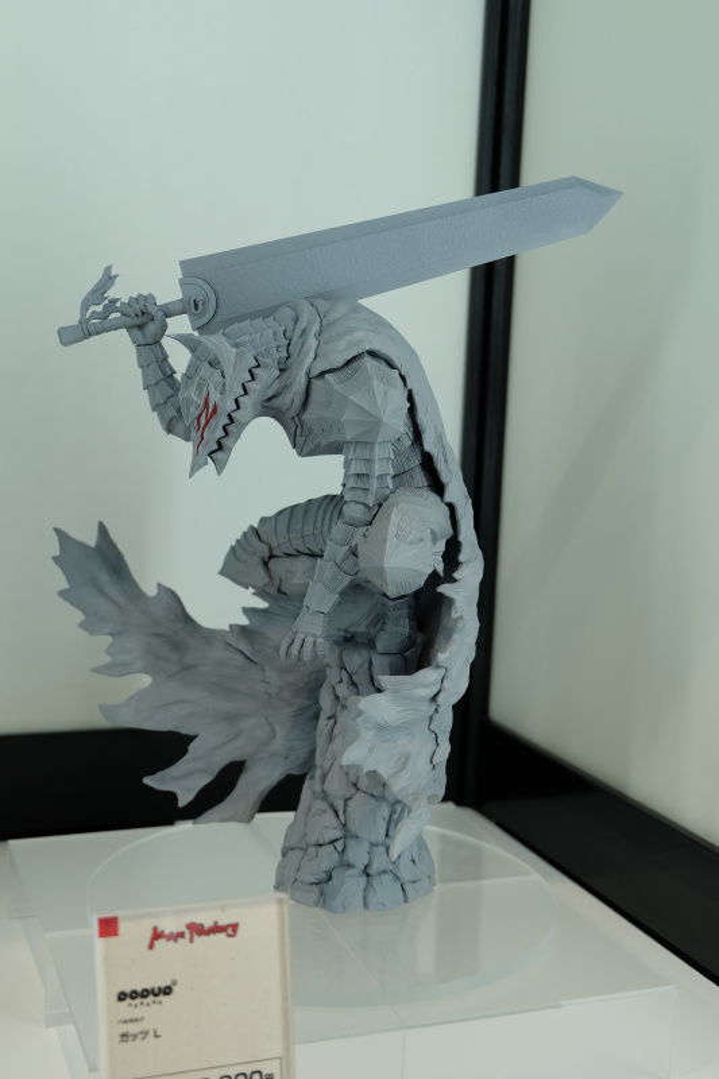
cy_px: 540
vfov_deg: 44.5
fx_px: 1319
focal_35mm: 44
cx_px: 360
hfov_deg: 30.5
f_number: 4.7
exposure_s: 1/125
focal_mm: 29.5
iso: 400
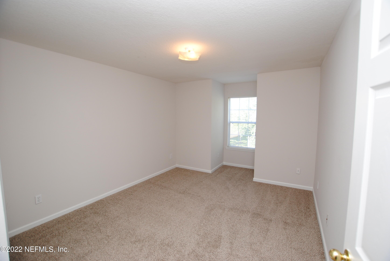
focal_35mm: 15
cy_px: 130
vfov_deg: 77.6
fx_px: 163
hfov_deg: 100.3
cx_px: 195
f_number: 4
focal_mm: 10
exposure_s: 1/60
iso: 200
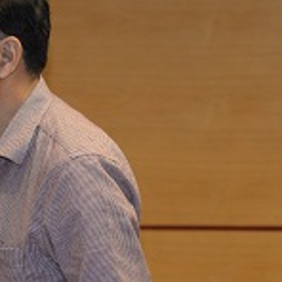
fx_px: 2701
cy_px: 126
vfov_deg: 6.0
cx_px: -156
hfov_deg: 5.9
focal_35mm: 293
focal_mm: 85
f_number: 3.2
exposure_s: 1/200
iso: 1000
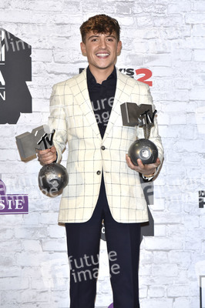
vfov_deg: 13.3
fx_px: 1326
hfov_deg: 8.8
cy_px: 154
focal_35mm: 155
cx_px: 102
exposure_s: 1/250
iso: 2000
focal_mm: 155
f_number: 6.3
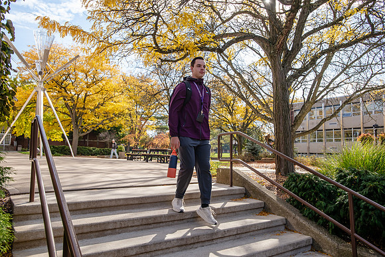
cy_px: 128
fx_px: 278
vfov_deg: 49.6
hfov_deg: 69.4
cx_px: 192
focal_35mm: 26
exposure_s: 1/320
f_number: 7.1
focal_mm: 26
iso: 250
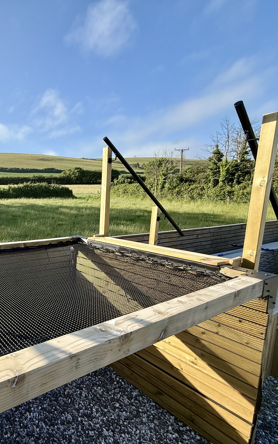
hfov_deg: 49.1
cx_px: 2
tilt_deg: -6.8
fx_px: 242
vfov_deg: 85.1
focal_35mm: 20
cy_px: 224
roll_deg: +0.4
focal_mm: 2.22
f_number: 2.2
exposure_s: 1/1235
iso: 64
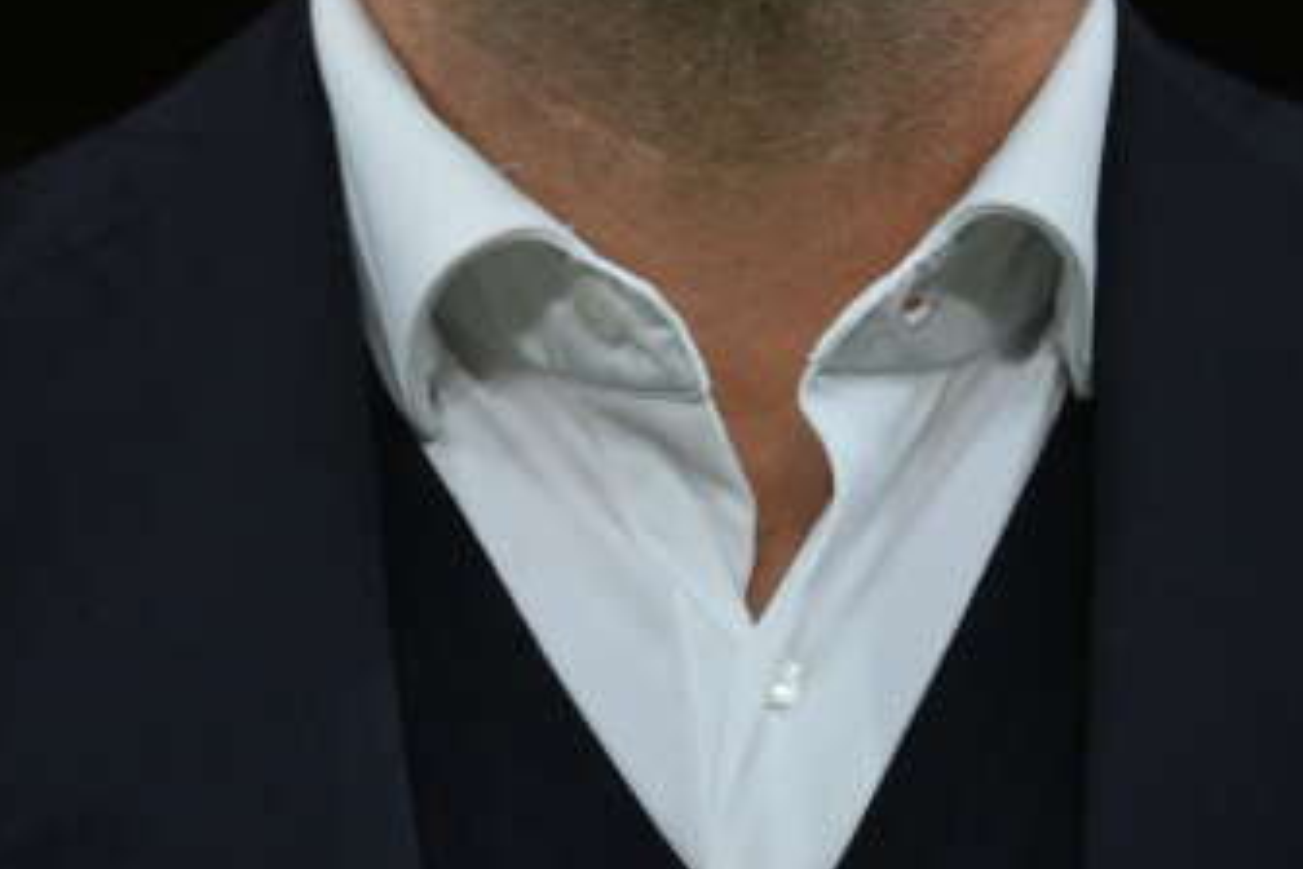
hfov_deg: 7.7
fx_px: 9663
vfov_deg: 5.1
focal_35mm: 267
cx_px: 388
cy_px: -262
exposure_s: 1/2000
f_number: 2.8
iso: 2500
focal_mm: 70
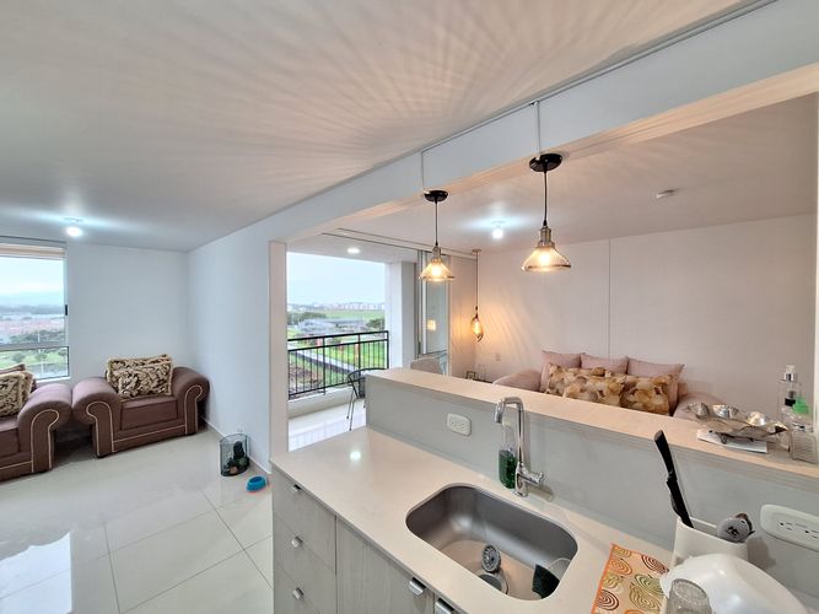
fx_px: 308
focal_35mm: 13
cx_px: 410
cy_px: 307
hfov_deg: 106.2
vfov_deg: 89.9
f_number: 2.2
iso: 200
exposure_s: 1/33
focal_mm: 1.74
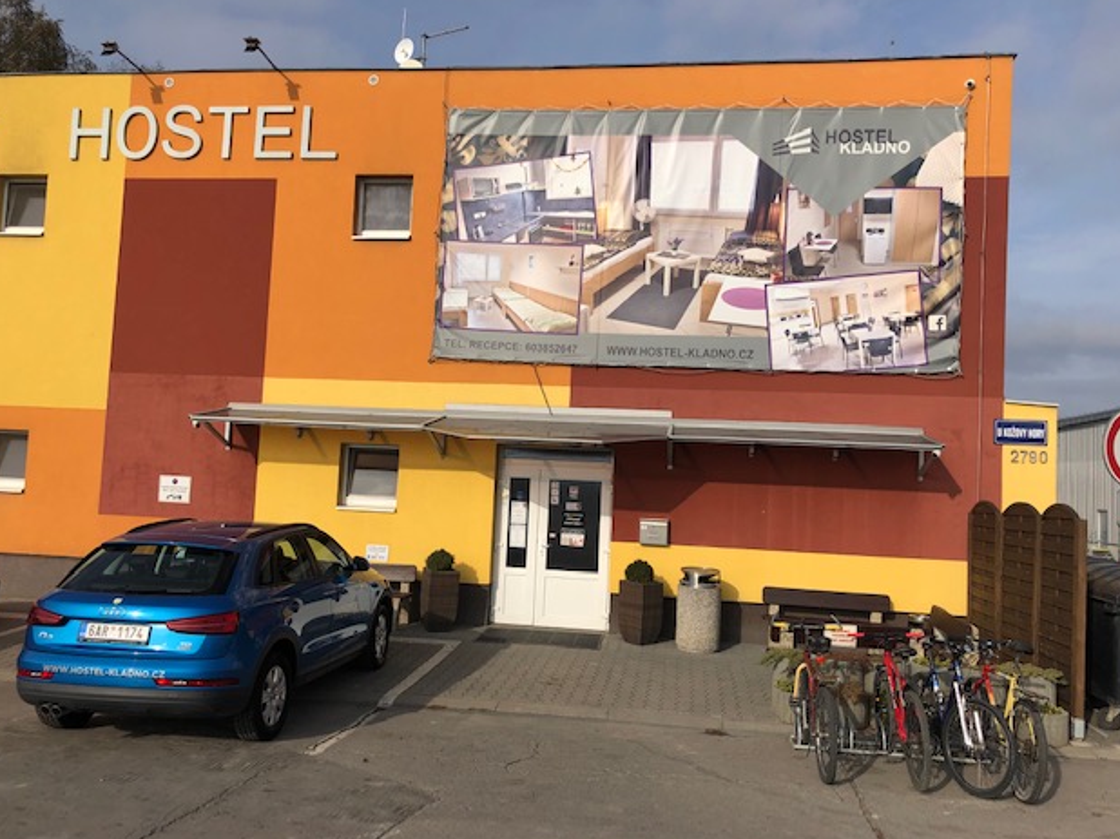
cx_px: 558
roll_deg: -3.1
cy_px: 426
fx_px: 938
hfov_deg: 61.7
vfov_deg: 48.2
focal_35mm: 29
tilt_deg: +5.2
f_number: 1.8
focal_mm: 3.99
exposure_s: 1/3247
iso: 20
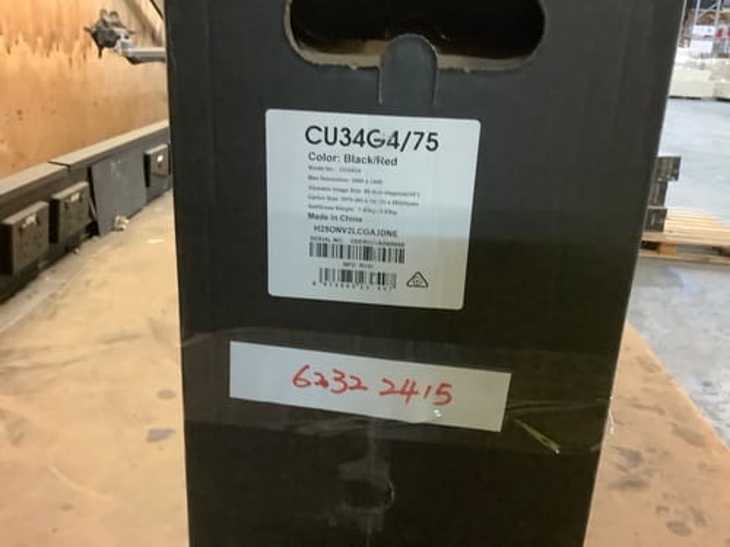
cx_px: 365
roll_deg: -1.9
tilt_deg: -18.3
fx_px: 654
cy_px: 274
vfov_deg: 45.4
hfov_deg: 58.4
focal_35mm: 31
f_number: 2.4
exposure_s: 1/20
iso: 640
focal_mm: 3.3
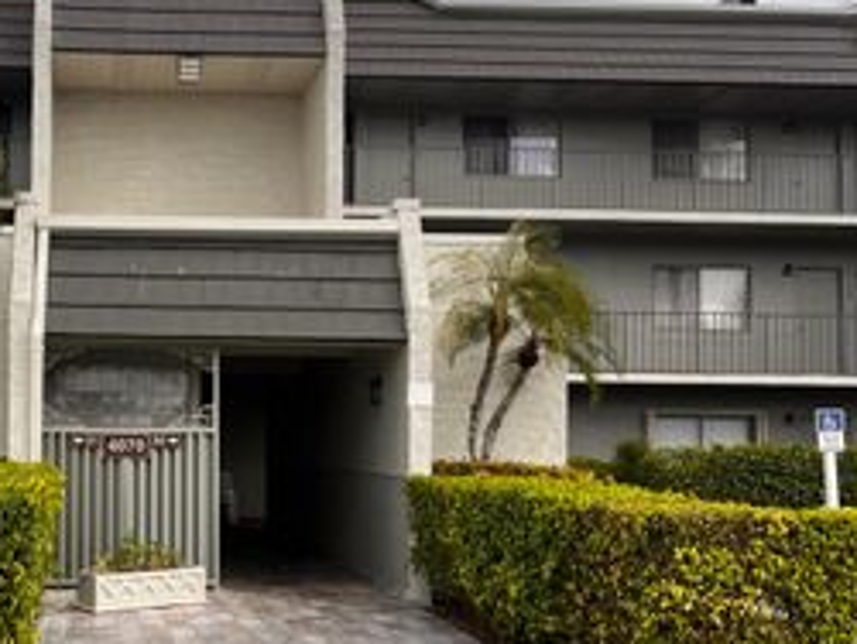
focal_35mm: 52
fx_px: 1289
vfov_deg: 28.0
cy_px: 385
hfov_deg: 35.2
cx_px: 130
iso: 50
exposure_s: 1/1488
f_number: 1.5
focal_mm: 5.7
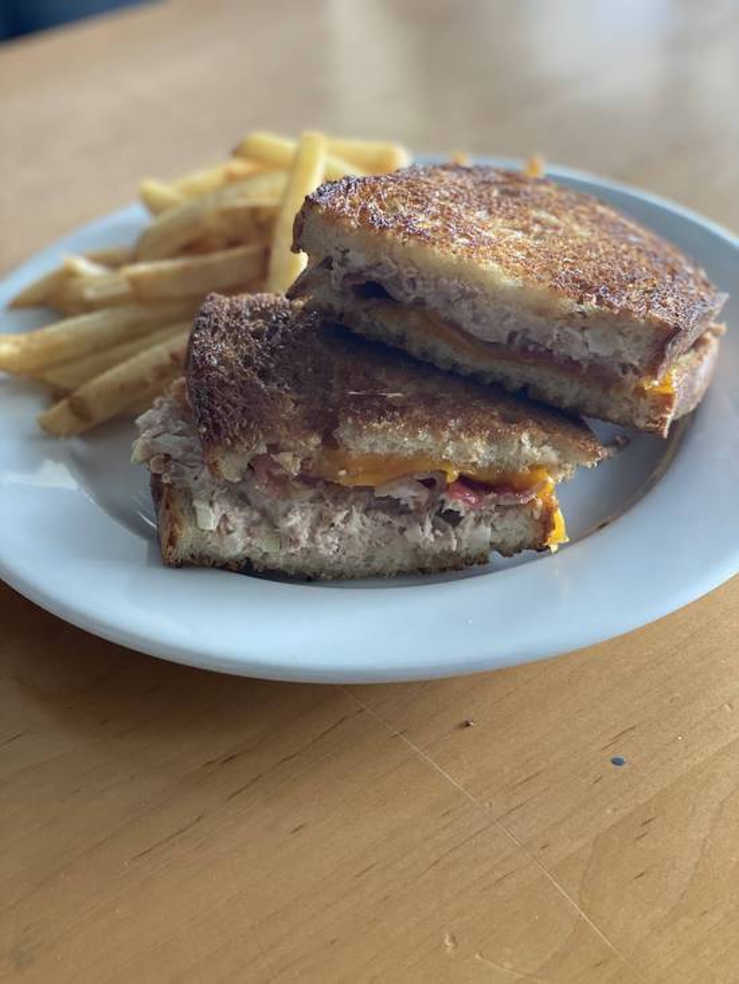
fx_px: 1480
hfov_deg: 28.0
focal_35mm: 52
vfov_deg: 36.8
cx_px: 370
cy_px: 492
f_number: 2
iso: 125
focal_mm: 6
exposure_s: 1/122
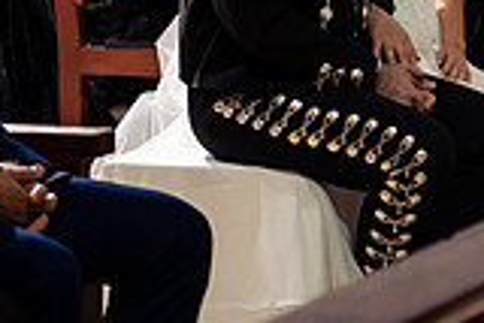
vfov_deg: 5.7
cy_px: -97
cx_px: 703
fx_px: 3203
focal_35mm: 238
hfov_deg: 8.5
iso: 1600
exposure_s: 1/80
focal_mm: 60
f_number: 2.8
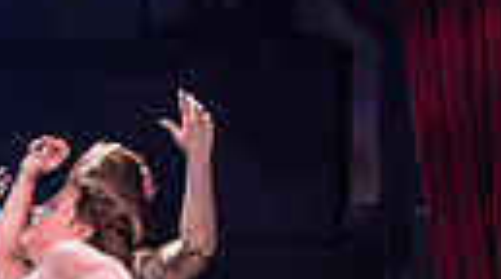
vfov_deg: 2.5
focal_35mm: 482
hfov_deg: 4.5
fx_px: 6391
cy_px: 169
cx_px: -322
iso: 1600
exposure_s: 1/200
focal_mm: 102
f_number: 2.8
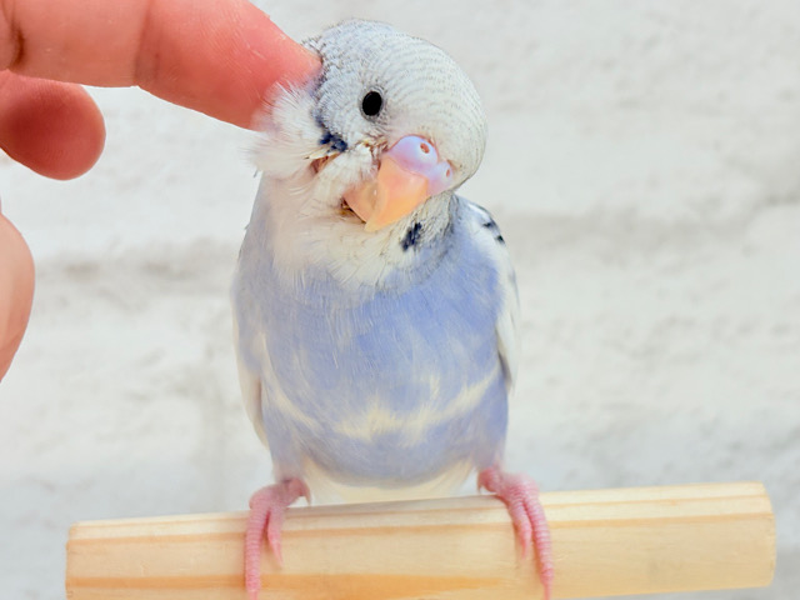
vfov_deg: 28.0
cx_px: 400
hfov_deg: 36.8
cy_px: 300
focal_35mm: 52
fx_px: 1202
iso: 80
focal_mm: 5.96
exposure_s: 1/100
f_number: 1.6
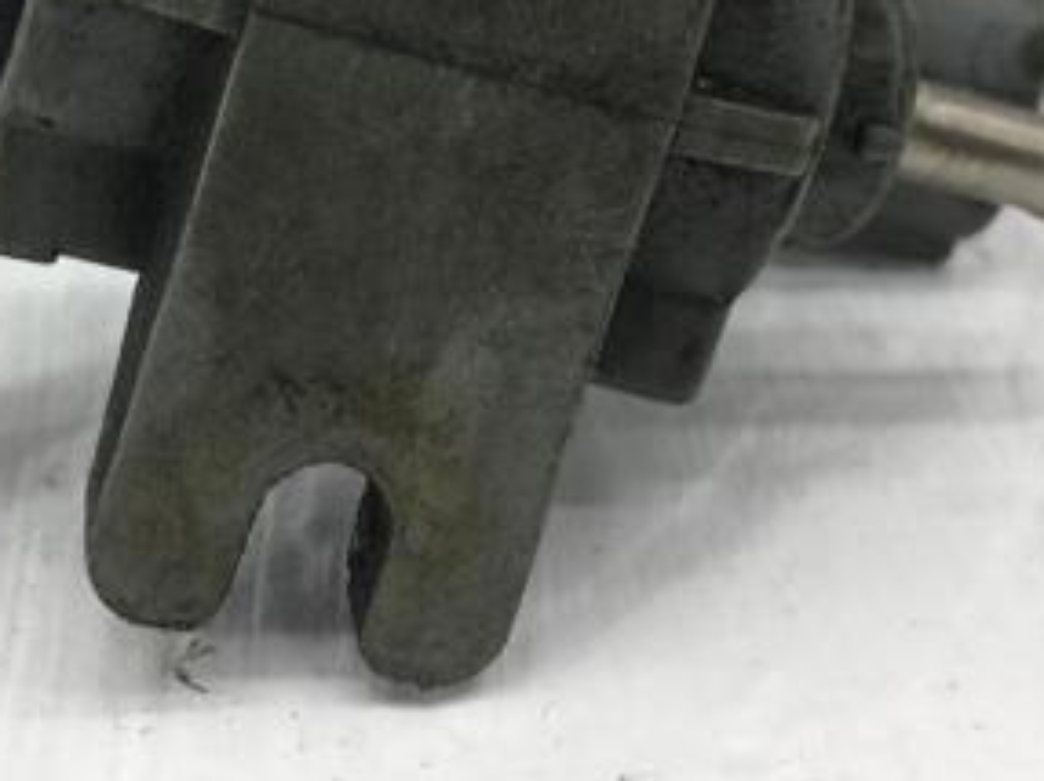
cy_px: -88
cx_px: 361
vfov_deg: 21.4
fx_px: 1959
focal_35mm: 65
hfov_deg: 29.7
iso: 25
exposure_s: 1/138
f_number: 2.2
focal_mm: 4.15
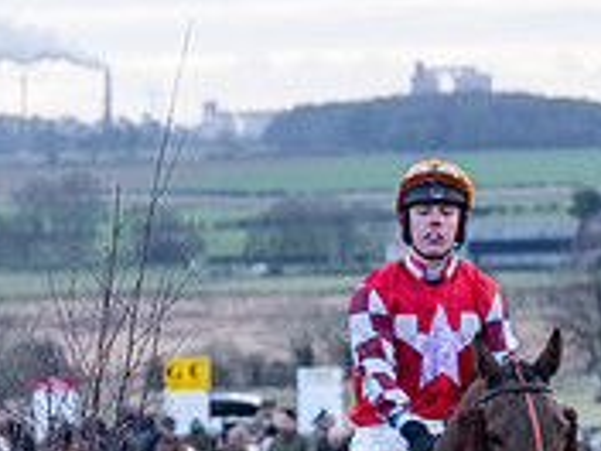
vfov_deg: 3.8
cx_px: -150
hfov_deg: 5.1
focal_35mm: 387
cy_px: 738
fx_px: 6719
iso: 800
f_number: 4
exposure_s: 1/400
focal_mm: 70
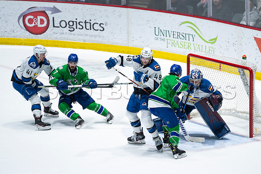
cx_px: 167
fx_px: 1842
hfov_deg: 8.1
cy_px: 90
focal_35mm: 254
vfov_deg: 5.4
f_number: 2.8
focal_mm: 195
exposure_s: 1/1250
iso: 1250
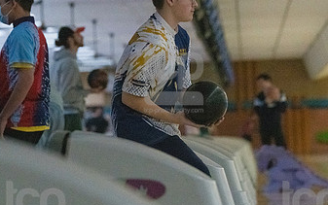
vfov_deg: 5.5
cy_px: 79
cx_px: 174
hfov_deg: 8.8
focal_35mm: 237
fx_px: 2120
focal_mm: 135
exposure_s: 1/1000
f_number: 4
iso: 10000
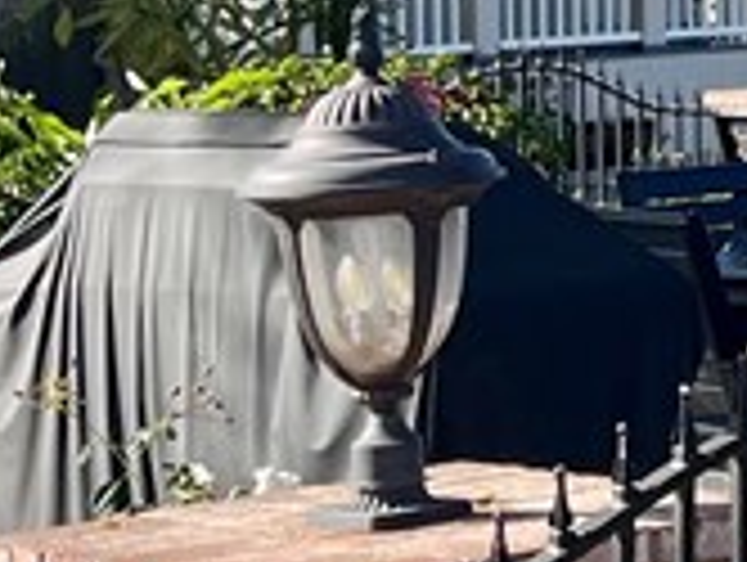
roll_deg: +0.0
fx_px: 3458
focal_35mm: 160
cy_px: -90
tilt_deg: -2.0
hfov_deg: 10.1
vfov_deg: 9.2
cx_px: 2030
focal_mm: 5.1
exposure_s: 1/2309
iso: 50
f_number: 1.6
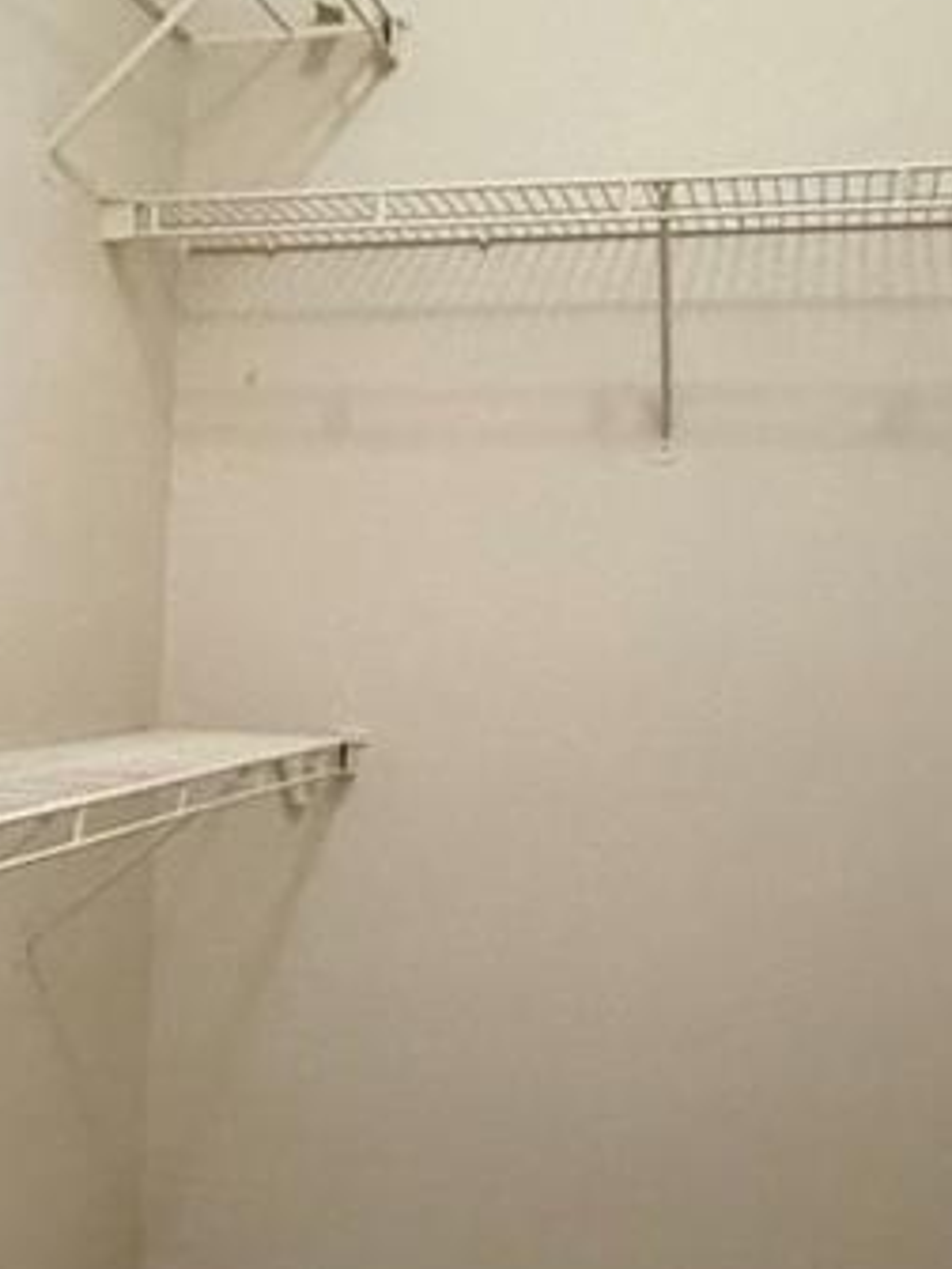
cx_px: 125
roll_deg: -2.4
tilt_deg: -11.6
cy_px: 993
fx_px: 1833
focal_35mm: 50
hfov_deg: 28.2
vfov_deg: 37.0
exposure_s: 1/60
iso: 1000
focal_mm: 2.22
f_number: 2.2
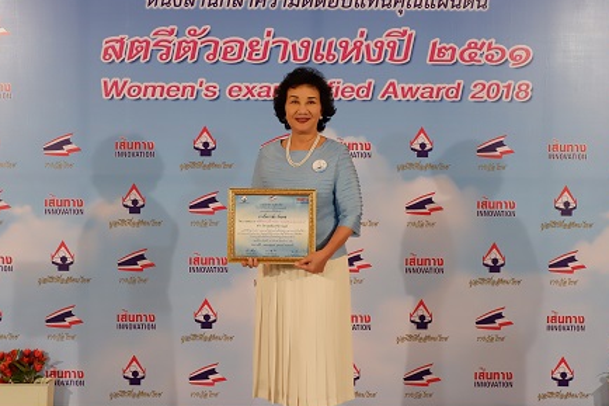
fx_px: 1015
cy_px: 235
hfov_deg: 33.4
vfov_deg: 22.6
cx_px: 300
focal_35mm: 60
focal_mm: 28.2
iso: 640
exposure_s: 1/60
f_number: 4.5
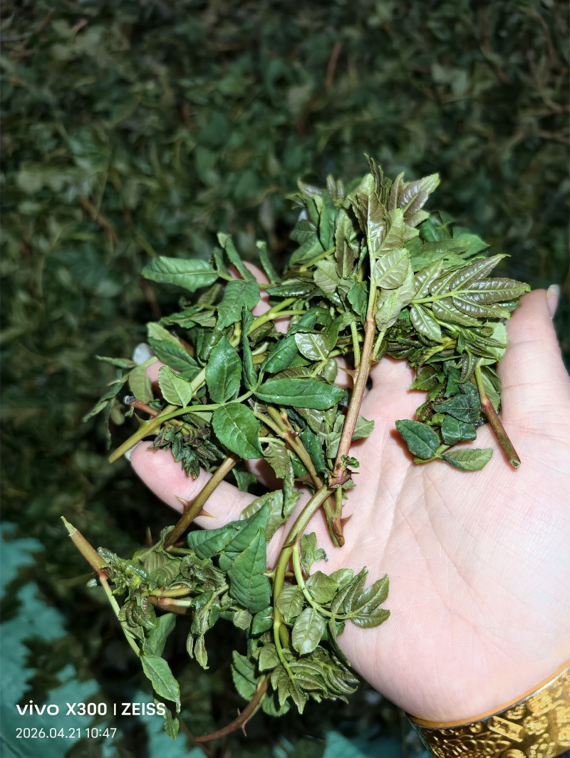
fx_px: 504
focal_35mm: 23
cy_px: 379
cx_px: 285
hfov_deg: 59.0
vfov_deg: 73.9
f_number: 1.68
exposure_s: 1/100
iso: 460
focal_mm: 6.25
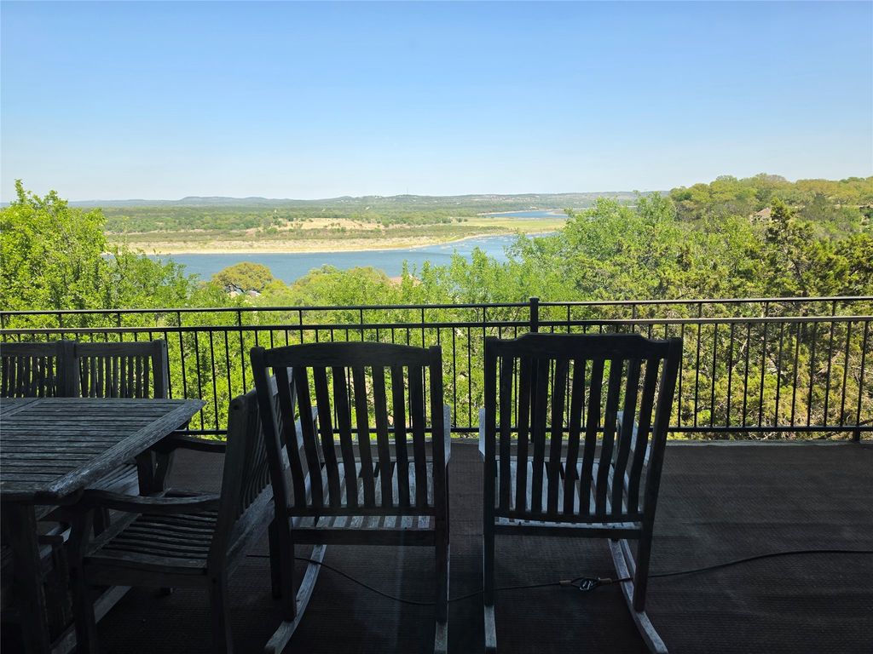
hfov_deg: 73.9
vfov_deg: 58.9
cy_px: 327
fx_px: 580
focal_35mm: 23
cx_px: 436
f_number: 1.4
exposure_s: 1/2265
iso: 64
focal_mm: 6.5
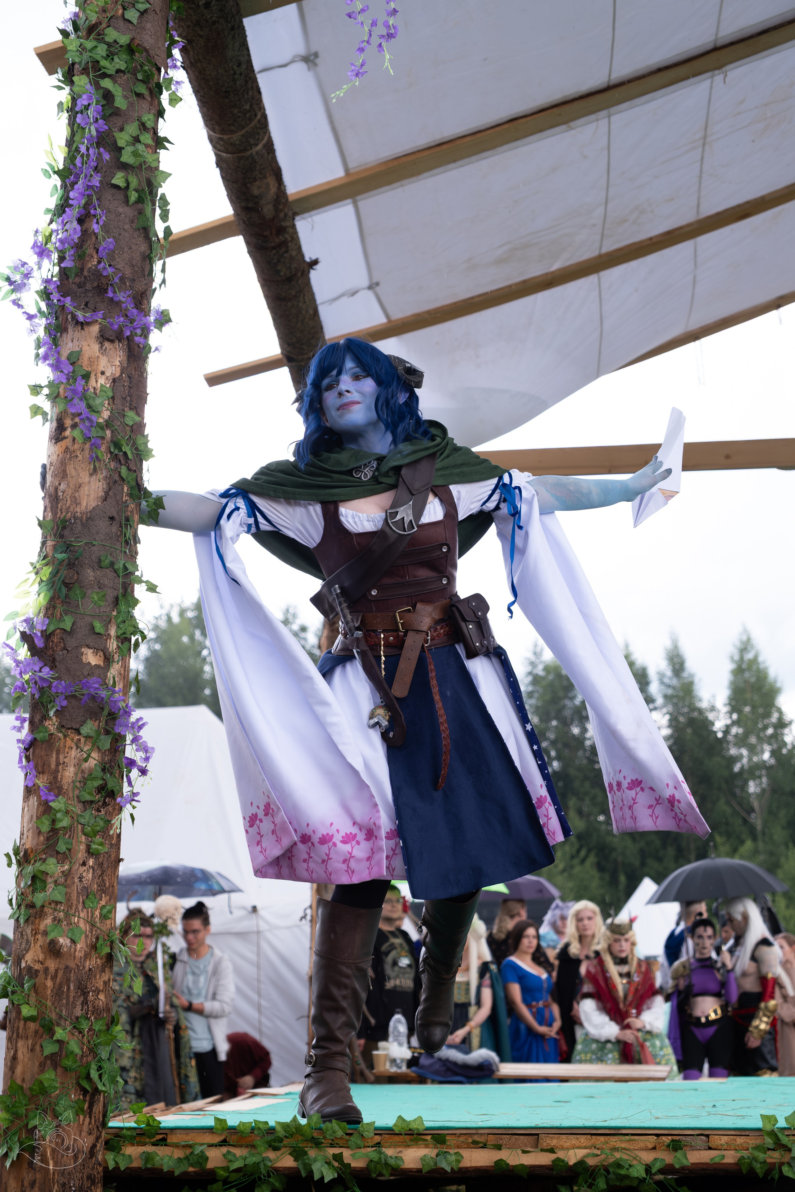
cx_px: 398
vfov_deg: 32.4
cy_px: 596
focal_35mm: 62
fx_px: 2054
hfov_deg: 21.9
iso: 800
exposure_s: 1/640
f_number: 3.6
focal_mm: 41.4
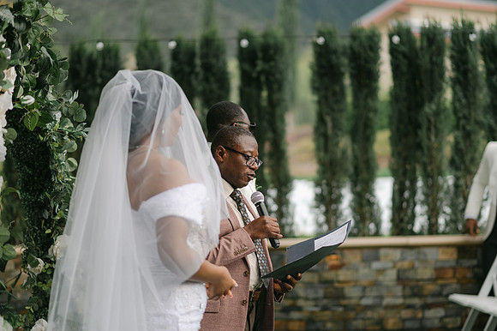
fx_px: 1205
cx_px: 248
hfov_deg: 23.3
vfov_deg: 15.6
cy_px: 166
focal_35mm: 87
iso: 100
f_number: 2
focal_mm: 85
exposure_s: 1/640
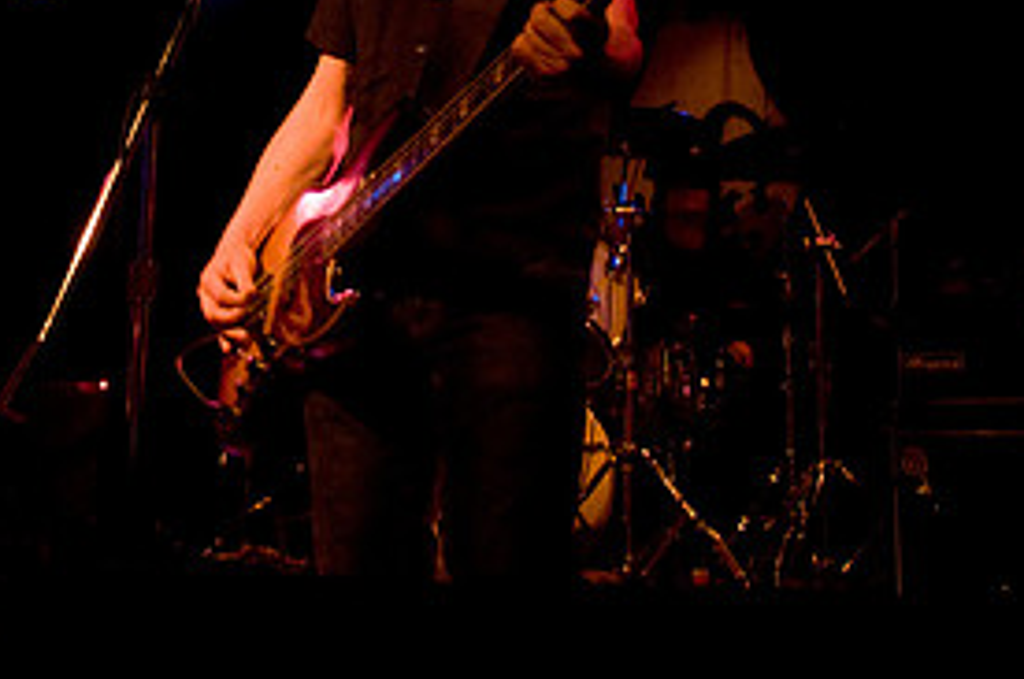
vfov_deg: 20.9
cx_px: 193
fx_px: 1789
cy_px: 43
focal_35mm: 63
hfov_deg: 31.1
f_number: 2.8
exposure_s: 1/40
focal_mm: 20
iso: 1000
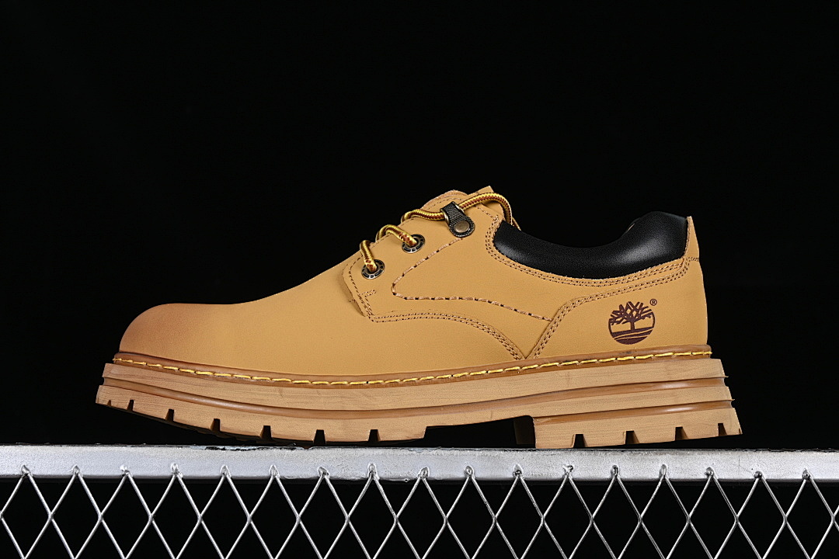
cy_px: 280
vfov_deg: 18.2
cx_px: 420
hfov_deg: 27.0
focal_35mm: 75
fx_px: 1748
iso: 160
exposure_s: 1/60
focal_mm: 50
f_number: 8
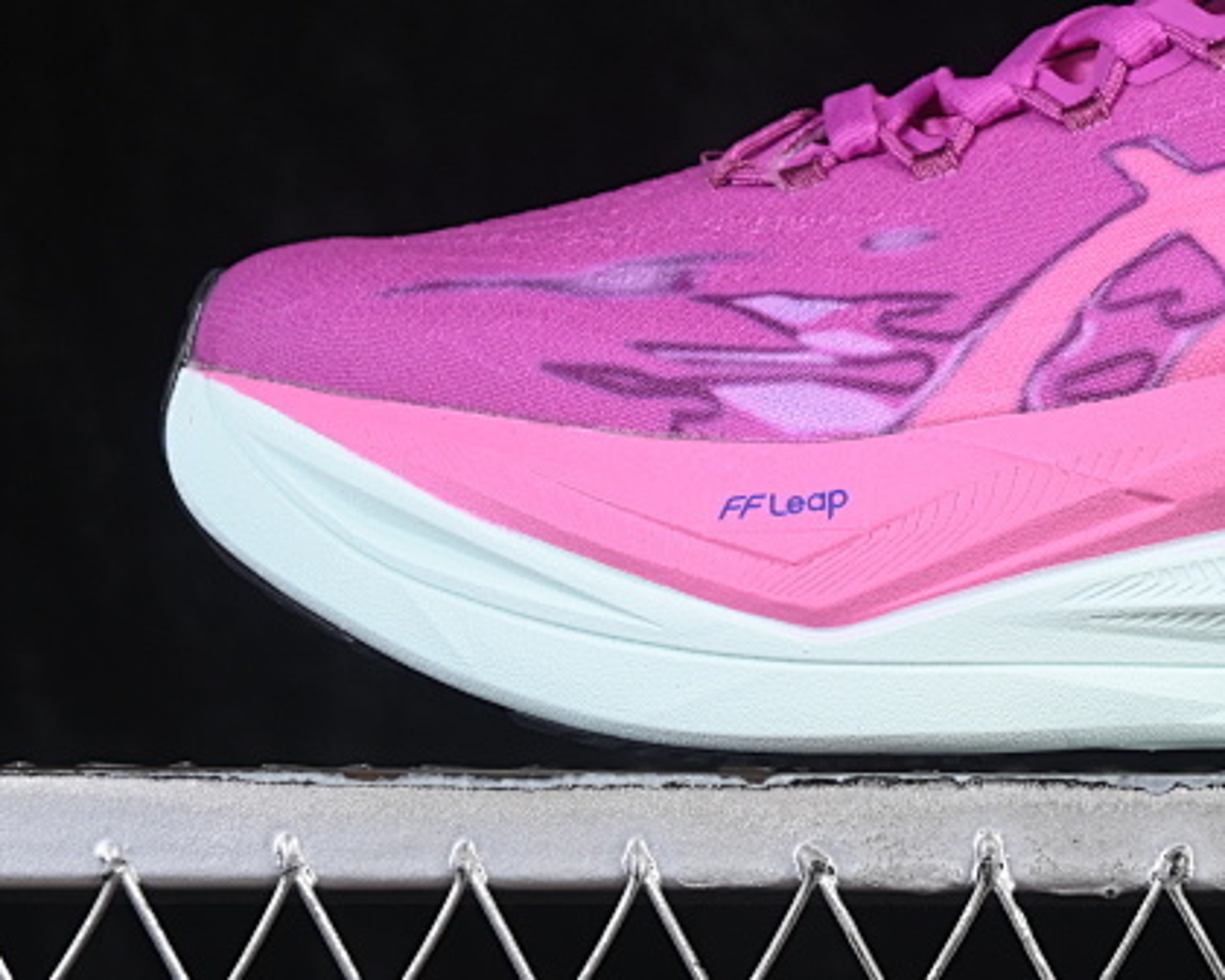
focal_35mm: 181
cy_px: 117
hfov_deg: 10.6
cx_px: 1266
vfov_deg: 8.5
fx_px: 6562
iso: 160
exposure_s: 1/80
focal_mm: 50
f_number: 7.1
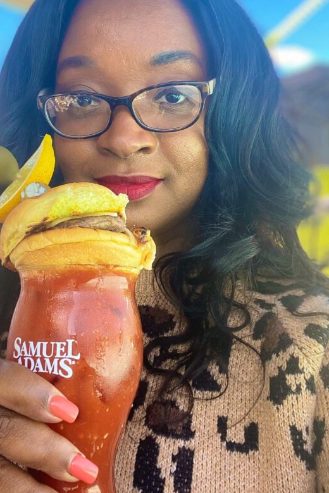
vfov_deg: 47.2
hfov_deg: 32.6
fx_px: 561
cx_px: 145
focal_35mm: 41
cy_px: 201
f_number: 2.2
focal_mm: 2.71
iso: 50
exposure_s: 1/120
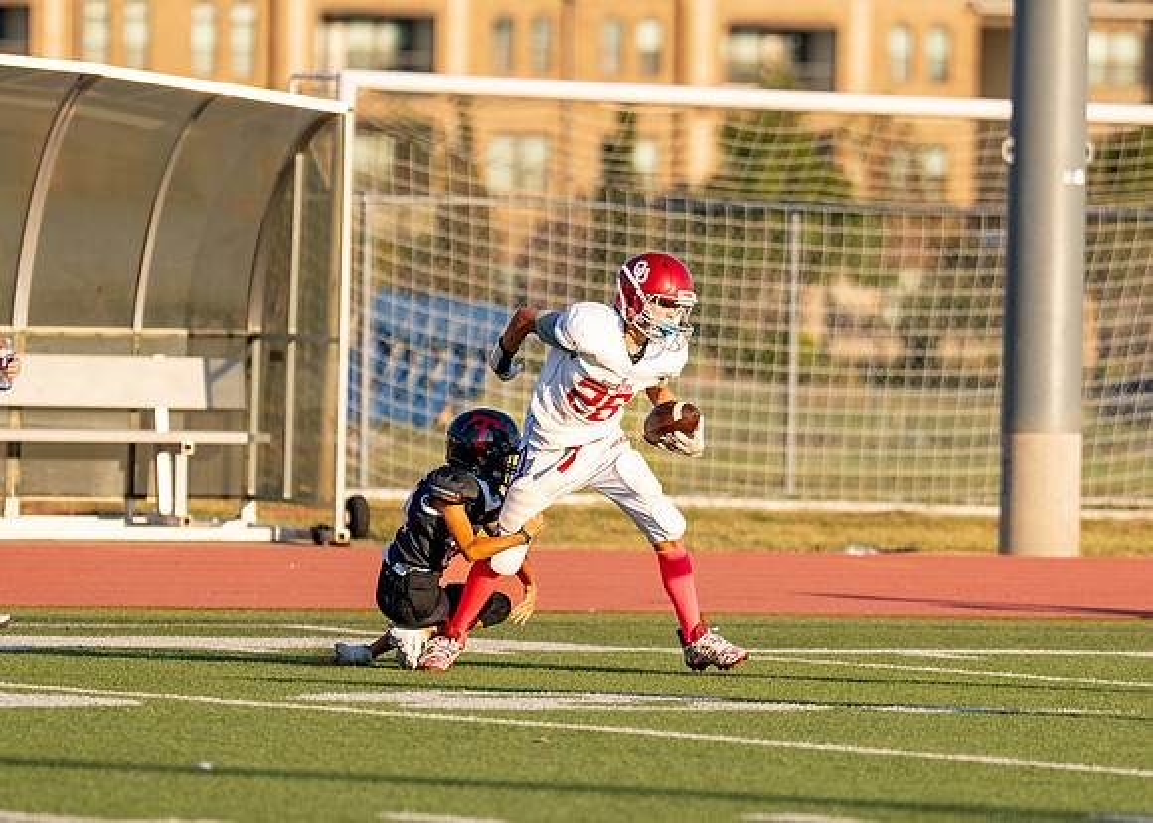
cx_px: 601
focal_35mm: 466
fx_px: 15247
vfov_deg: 3.1
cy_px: 415
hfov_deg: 4.3
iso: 100
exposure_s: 1/1250
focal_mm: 200
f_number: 2.8
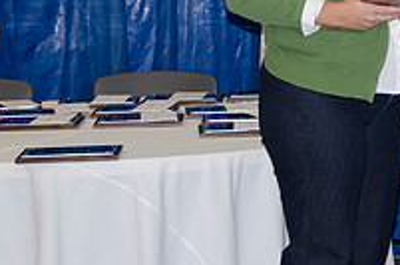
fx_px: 2017
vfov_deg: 7.4
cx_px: 476
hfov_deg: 11.1
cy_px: -114
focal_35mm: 182
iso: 400
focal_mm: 42
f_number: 4.8
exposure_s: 1/60
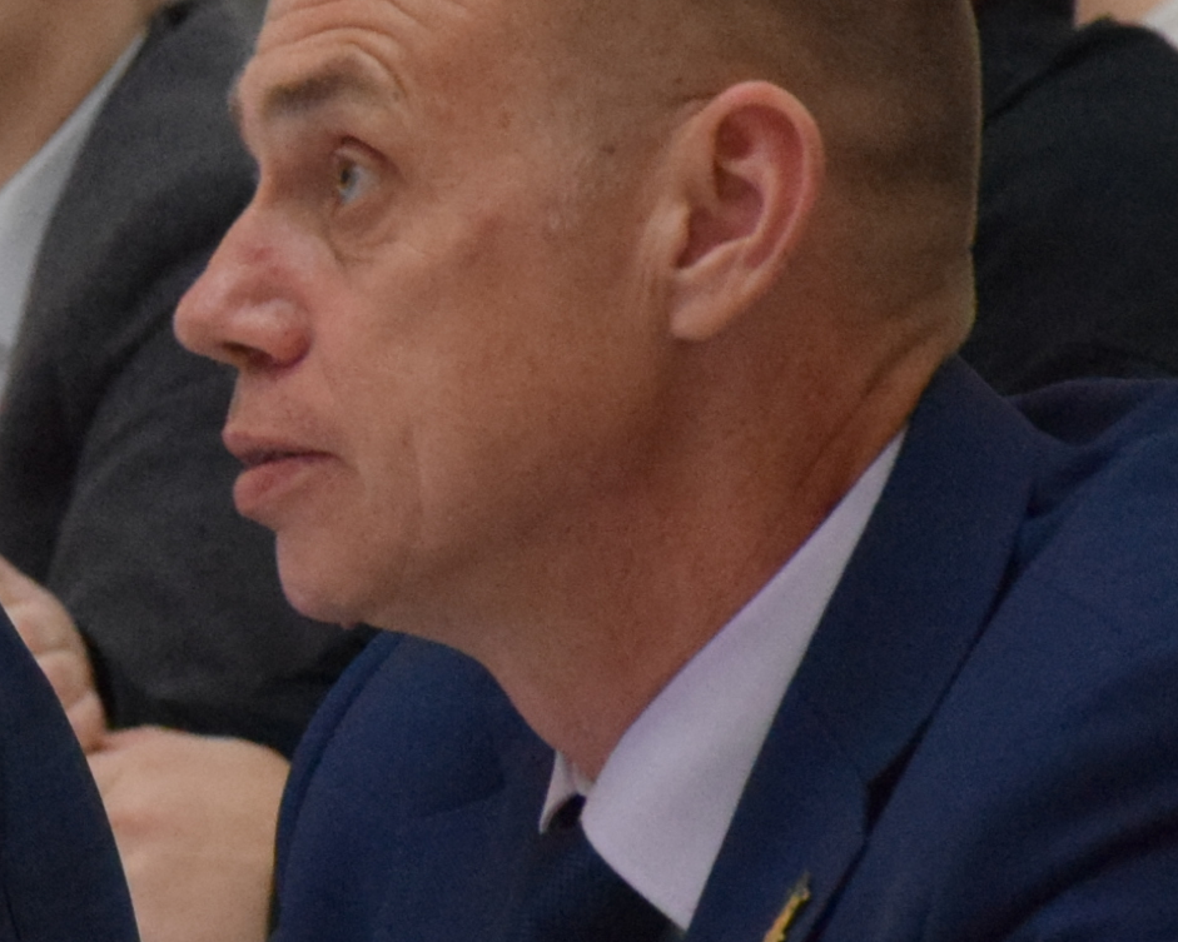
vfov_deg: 2.4
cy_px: 587
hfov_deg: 2.9
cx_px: -646
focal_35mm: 659
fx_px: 22978
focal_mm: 98
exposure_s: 1/400
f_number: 5.6
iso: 3200
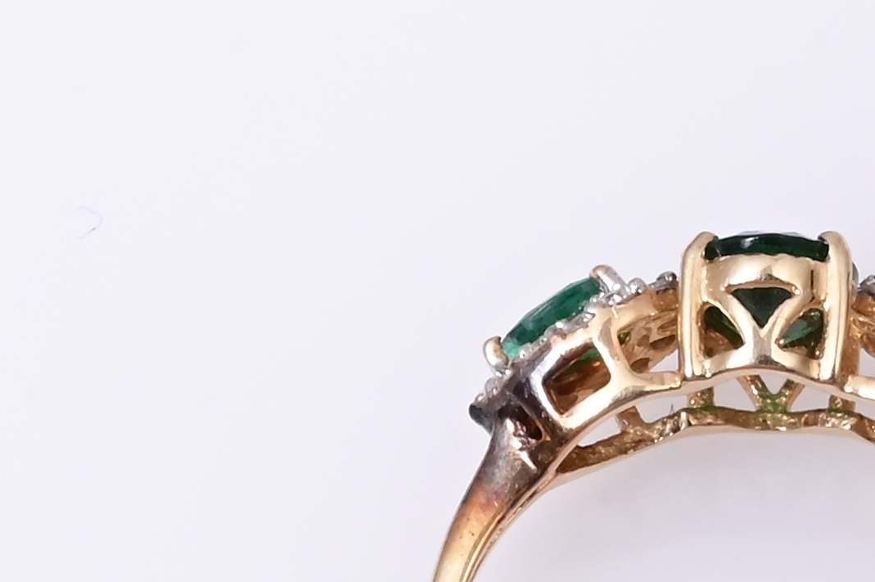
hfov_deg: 5.2
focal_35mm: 396
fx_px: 9617
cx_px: 839
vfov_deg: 3.5
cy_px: 580
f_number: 22
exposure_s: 1/60
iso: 640
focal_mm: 70
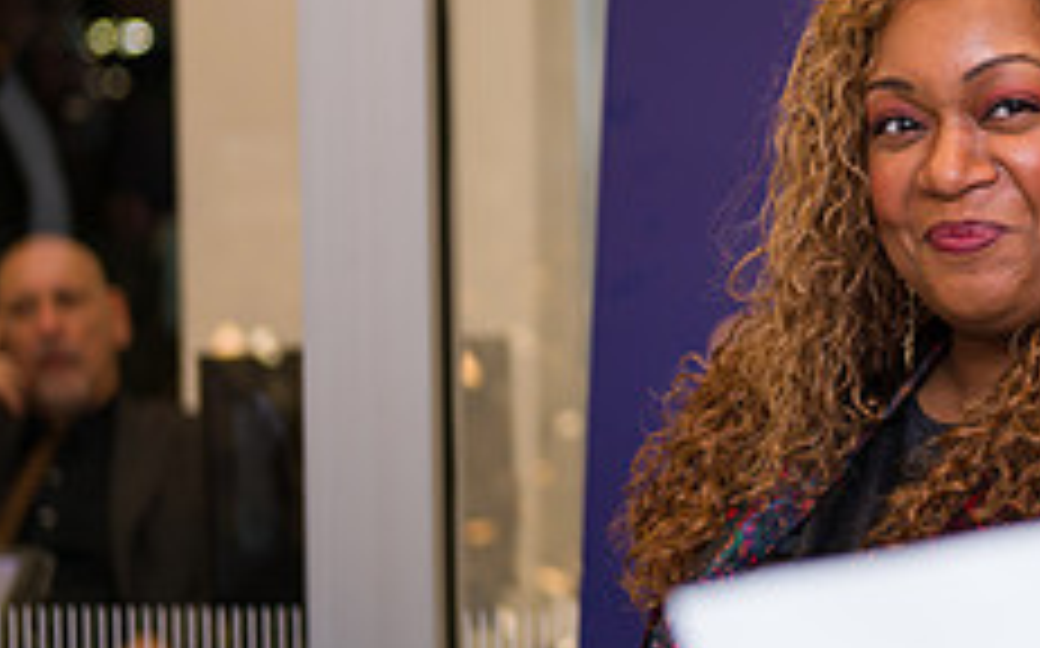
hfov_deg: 11.5
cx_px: 1292
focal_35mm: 179
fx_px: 5070
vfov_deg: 7.3
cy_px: 176
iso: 400
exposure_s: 1/200
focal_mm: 70
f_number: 3.2
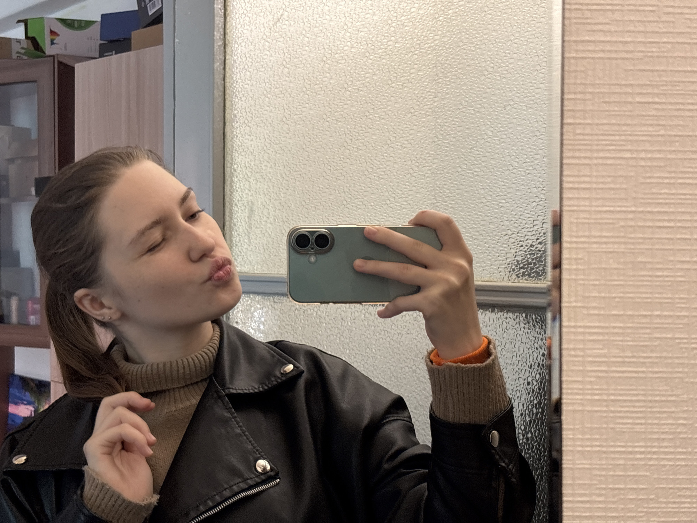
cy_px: 262
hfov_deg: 36.8
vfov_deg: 28.0
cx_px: 348
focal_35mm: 52
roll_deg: -0.2
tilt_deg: -1.4
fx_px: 1047
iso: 160
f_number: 1.6
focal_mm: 5.96
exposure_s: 1/33
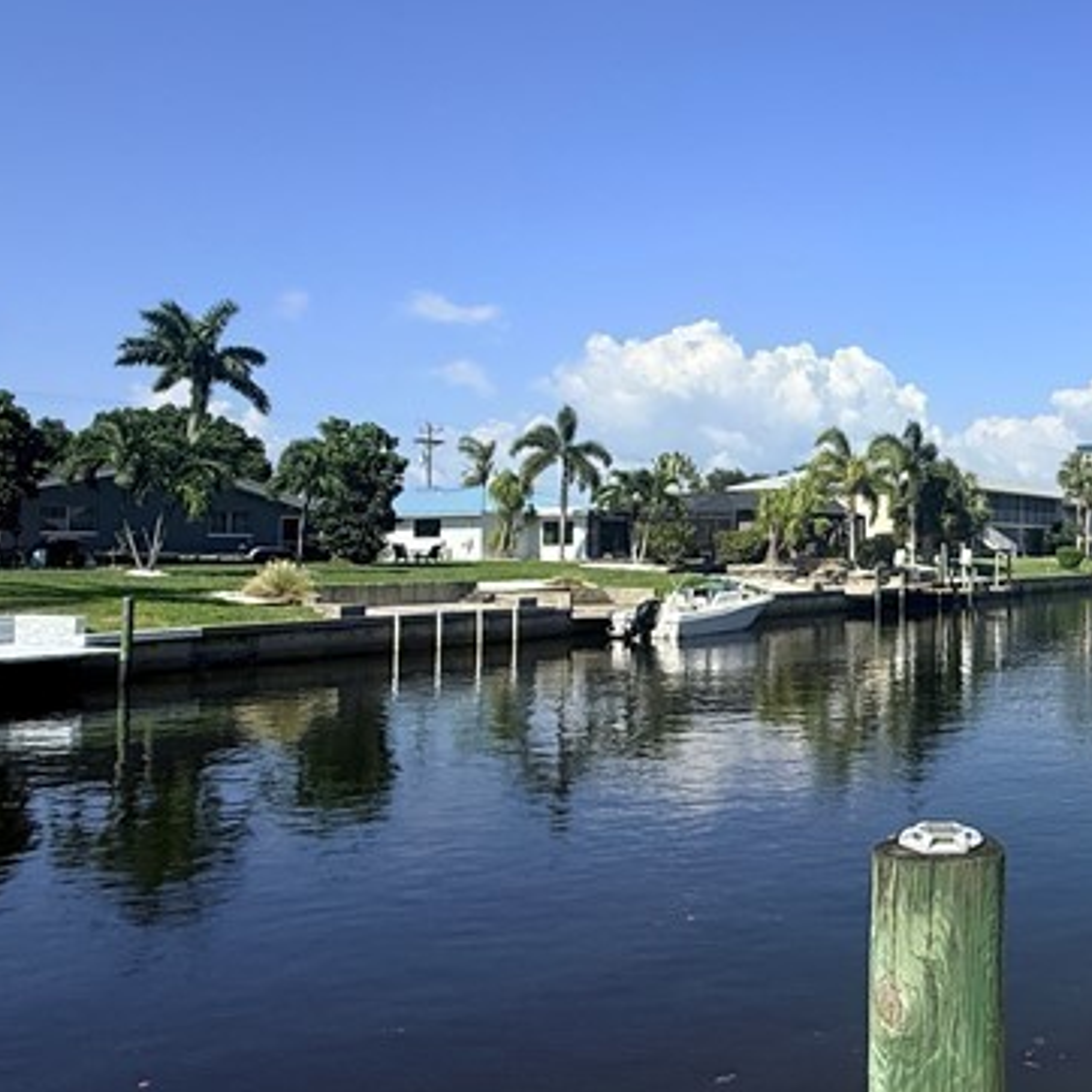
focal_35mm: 35
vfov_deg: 47.1
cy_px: 471
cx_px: 1032
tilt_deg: +4.4
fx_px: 1249
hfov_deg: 42.3
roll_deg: -0.2
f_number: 2.2
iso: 50
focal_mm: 2.22
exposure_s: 1/2976
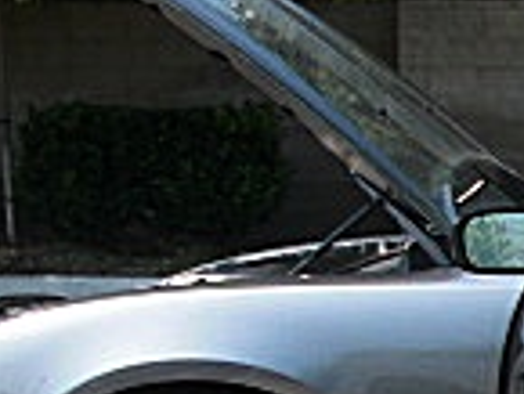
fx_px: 2409
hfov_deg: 11.4
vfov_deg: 9.2
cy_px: 459
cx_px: 968
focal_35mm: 159
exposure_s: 1/320
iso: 50
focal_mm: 6.3
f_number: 2.8
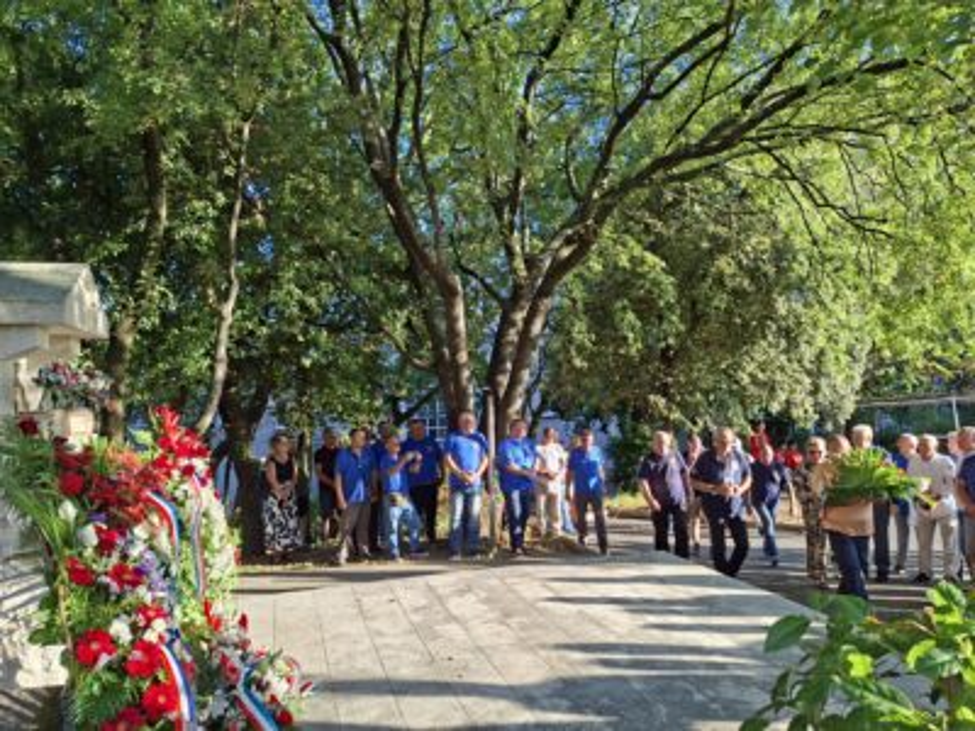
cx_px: 488
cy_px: 366
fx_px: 648
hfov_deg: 73.9
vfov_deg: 58.9
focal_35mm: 23
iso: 32
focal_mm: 5.54
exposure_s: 1/186
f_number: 1.8
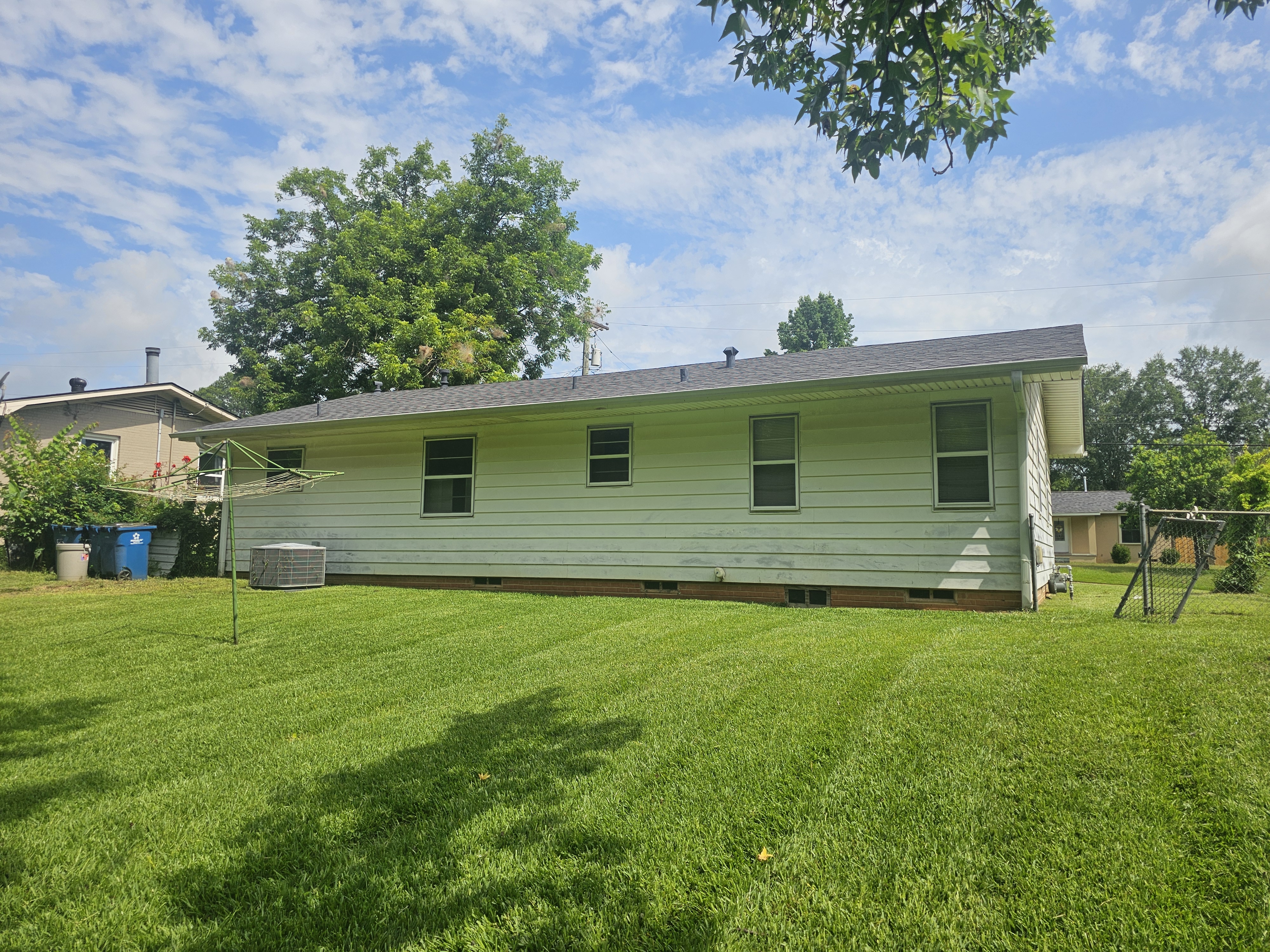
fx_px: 844
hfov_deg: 73.9
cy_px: 476
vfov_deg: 58.9
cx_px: 635
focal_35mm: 23
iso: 10
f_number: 1.7
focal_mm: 6.3
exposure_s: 1/1297
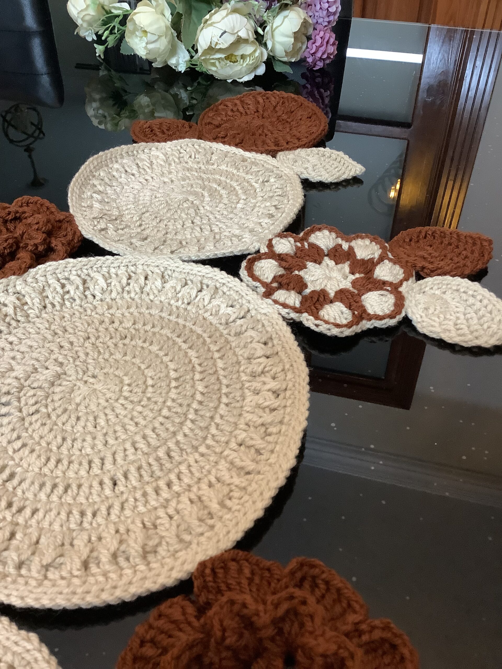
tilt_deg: -42.6
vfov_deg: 58.4
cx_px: 251
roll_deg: +0.8
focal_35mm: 31
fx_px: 599
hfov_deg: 45.4
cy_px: 334
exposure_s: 1/33
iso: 320
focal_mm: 3.3
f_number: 2.4
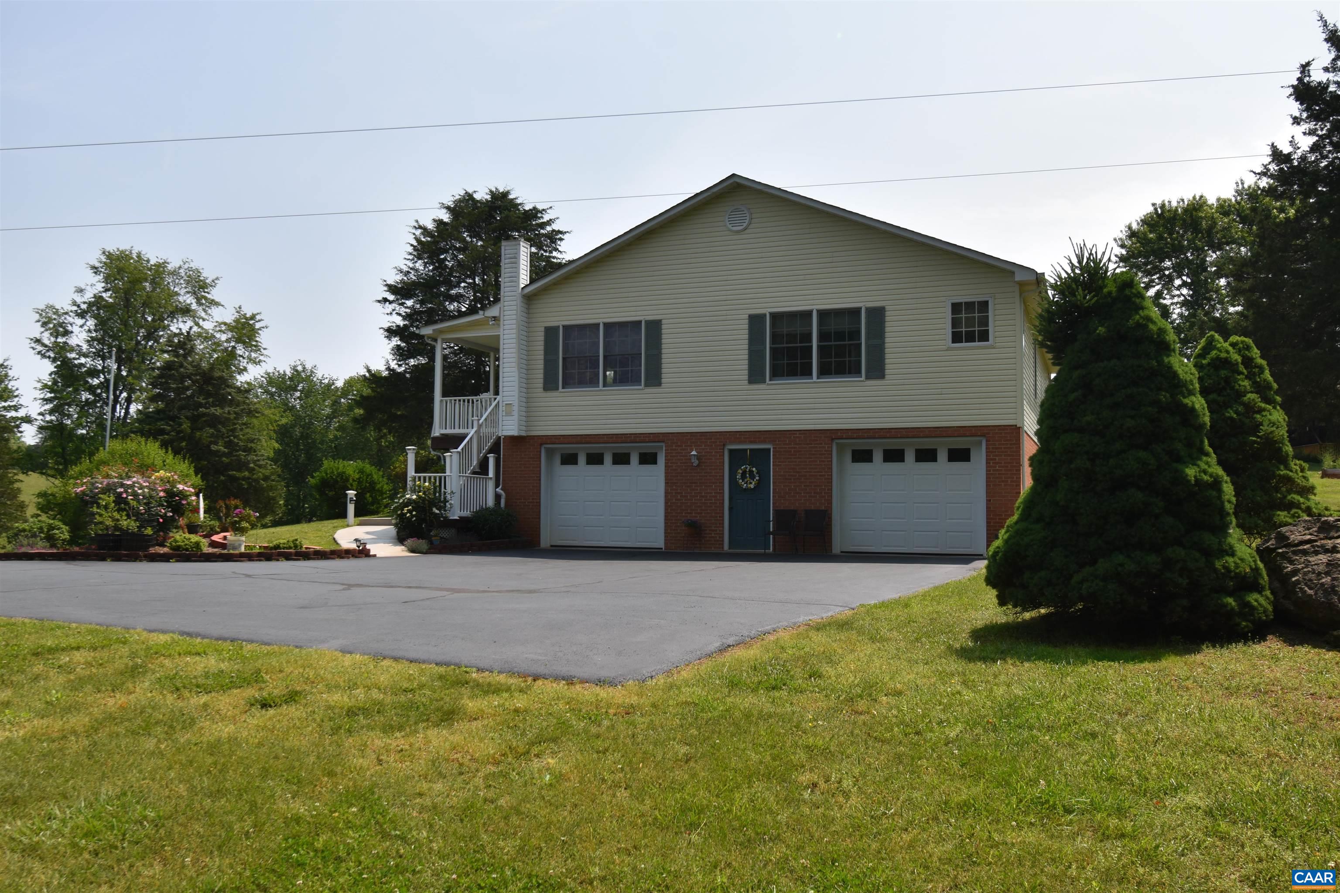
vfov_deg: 43.6
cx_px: 670
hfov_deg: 61.9
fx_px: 1117
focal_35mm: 30
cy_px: 446
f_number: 9
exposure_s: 1/320
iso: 100
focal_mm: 20
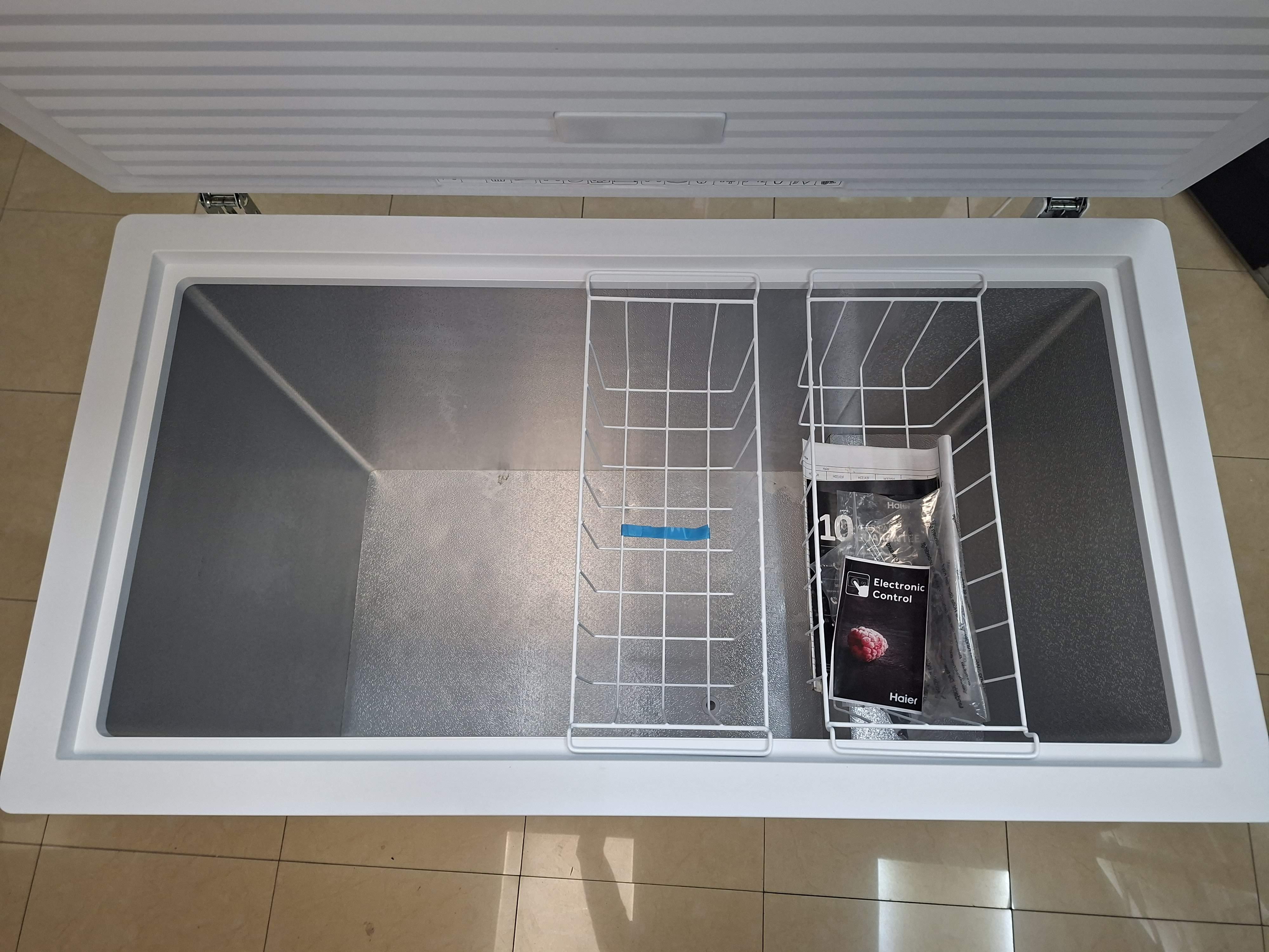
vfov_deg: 58.9
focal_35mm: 23
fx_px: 843
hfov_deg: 73.9
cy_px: 476
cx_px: 634
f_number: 1.8
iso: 320
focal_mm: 5.54
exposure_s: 1/120
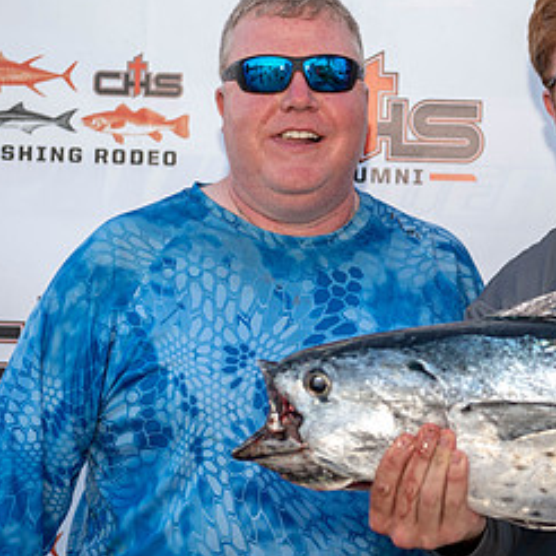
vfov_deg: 15.8
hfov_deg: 15.7
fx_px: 1999
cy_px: 280
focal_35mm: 110
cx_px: 495
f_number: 4
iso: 50
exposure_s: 1/100
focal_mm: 55
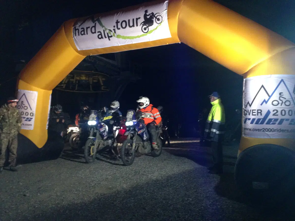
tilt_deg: +3.6
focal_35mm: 33
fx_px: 281
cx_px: 148
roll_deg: -0.9
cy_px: 110
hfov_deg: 55.4
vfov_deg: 42.9
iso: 400
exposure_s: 1/15
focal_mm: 4.12
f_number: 2.4
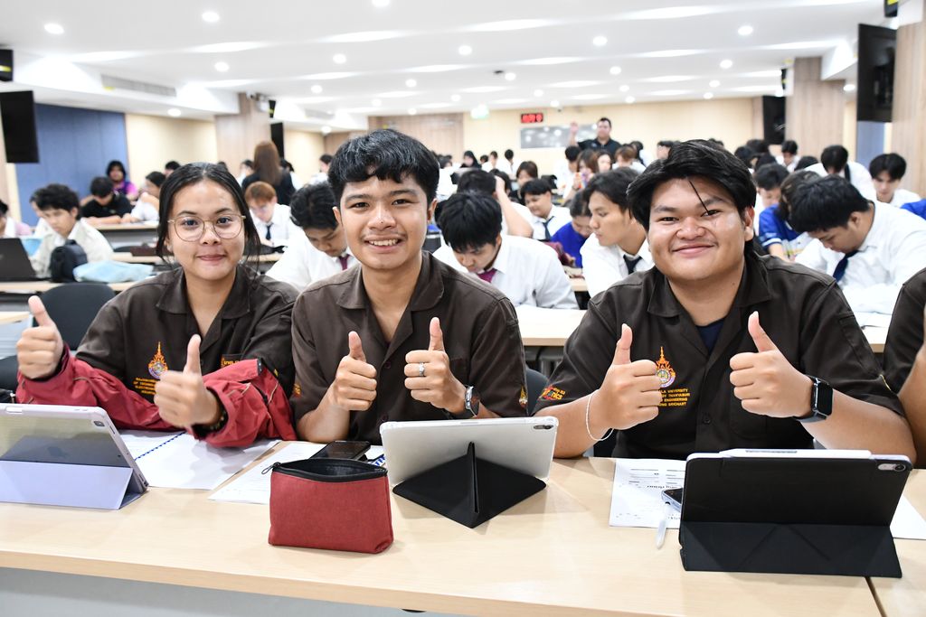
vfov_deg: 40.0
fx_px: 849
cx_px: 463
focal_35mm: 33
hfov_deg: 57.2
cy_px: 308
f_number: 3.5
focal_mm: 22
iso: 3200
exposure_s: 1/100
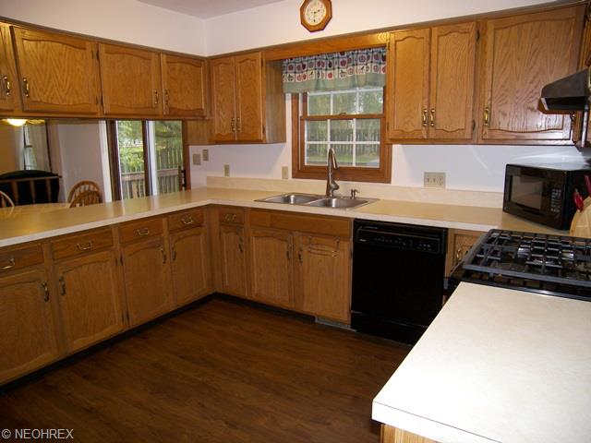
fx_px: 410
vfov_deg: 56.8
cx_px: 296
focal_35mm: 24
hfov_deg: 71.6
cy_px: 222
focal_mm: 5
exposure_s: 1/30
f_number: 2.8
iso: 100
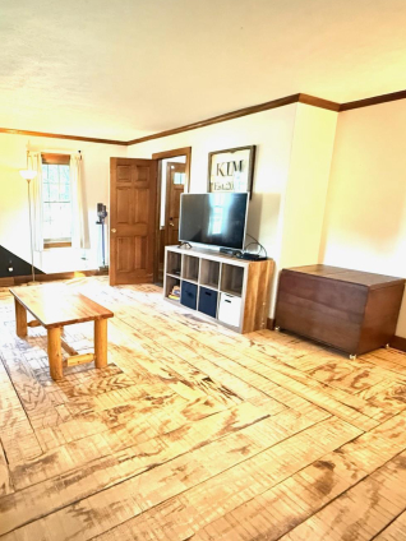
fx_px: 344
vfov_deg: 76.4
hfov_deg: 59.2
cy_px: 274
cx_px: 126
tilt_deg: -12.2
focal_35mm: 22
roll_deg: -1.4
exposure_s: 1/30
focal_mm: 2.22
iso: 1600
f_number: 2.2
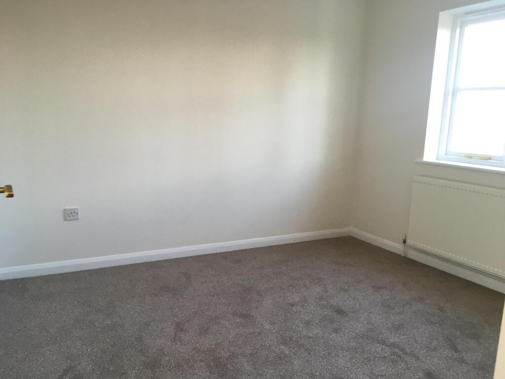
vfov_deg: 48.2
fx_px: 423
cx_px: 252
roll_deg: -1.7
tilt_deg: -10.7
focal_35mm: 29
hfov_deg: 61.7
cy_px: 190
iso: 64
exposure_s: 1/33
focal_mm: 4.15
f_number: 2.2
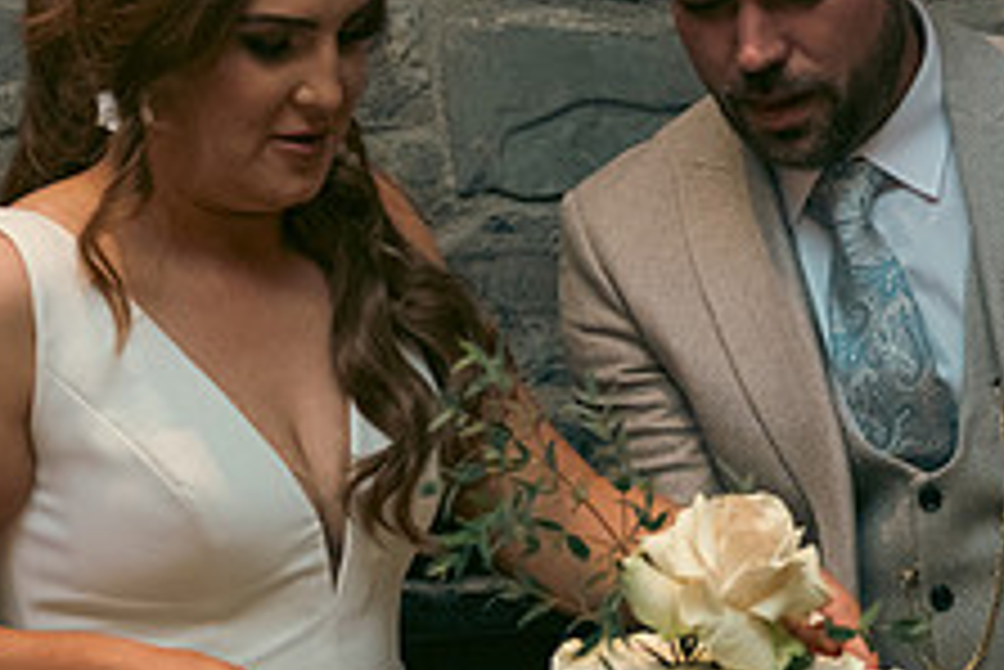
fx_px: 3265
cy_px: 411
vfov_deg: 11.7
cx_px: 743
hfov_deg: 17.4
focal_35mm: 117
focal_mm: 45
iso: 800
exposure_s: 1/160
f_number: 3.5
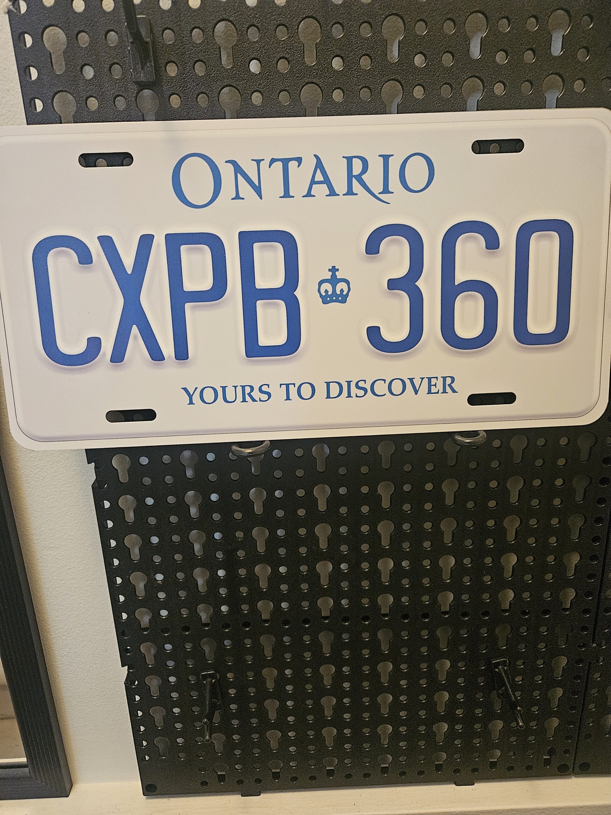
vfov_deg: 73.9
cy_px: 408
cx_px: 306
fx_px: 541
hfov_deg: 58.9
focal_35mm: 23
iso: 800
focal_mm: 5.4
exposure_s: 1/60
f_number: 1.8
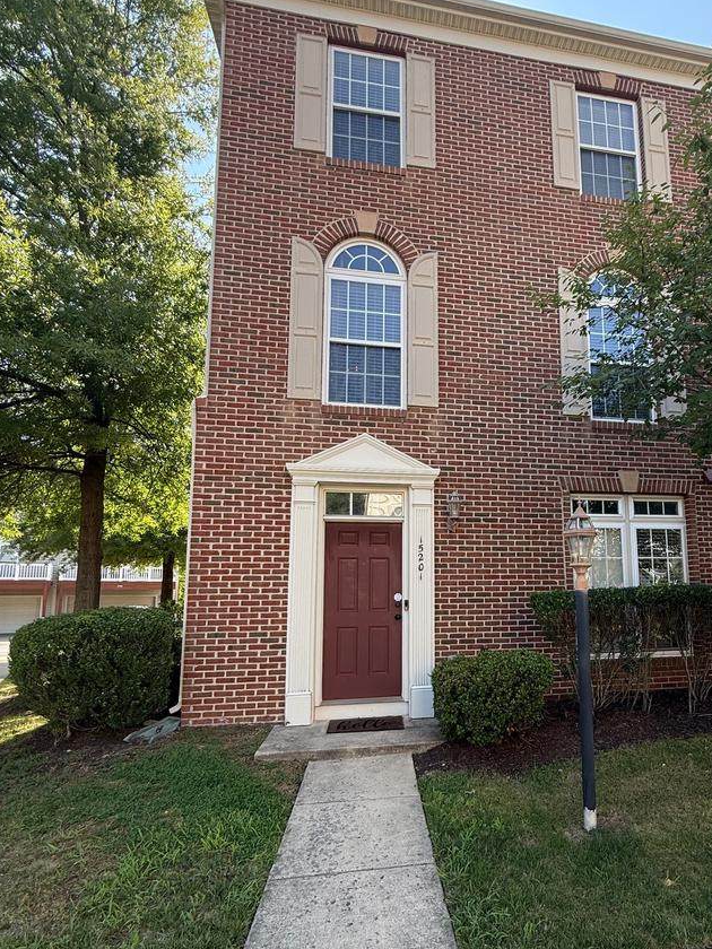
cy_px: 547
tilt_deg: +6.2
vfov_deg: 87.1
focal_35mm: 18
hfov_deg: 70.2
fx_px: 494
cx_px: 454
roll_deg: +0.3
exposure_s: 1/318
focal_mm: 2.22
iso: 50
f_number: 2.2
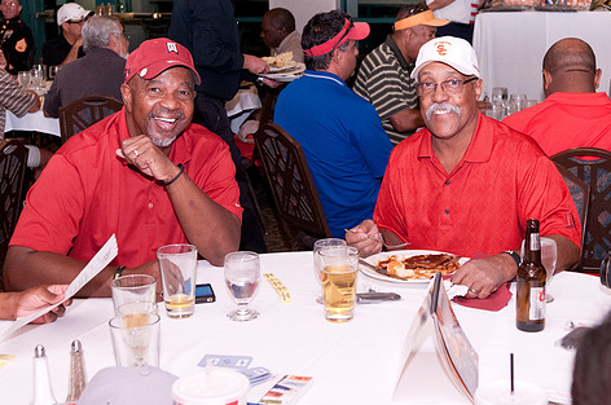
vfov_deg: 22.9
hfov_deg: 33.9
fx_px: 1000
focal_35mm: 59
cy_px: 160
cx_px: 351
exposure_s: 1/100
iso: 1250
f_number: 4.5
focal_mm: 32
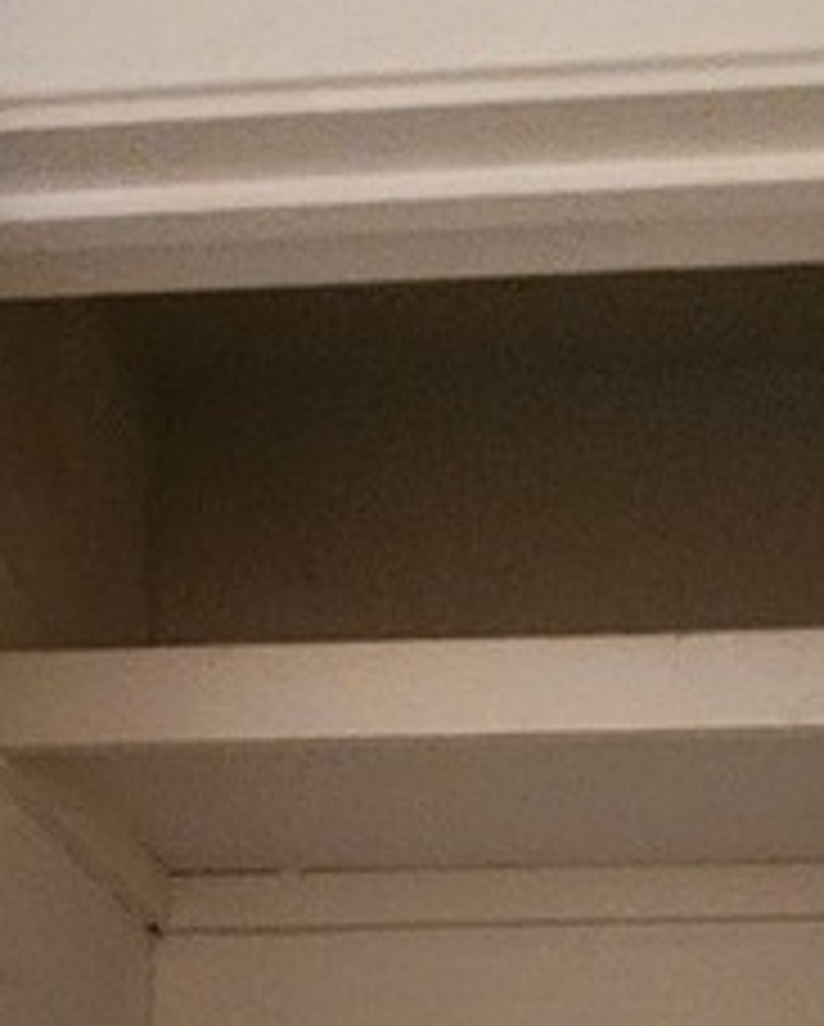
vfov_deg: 23.7
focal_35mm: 60
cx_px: 581
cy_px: 1611
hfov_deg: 25.2
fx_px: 1825
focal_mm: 2.2
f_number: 2.2
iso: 500
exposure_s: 1/30
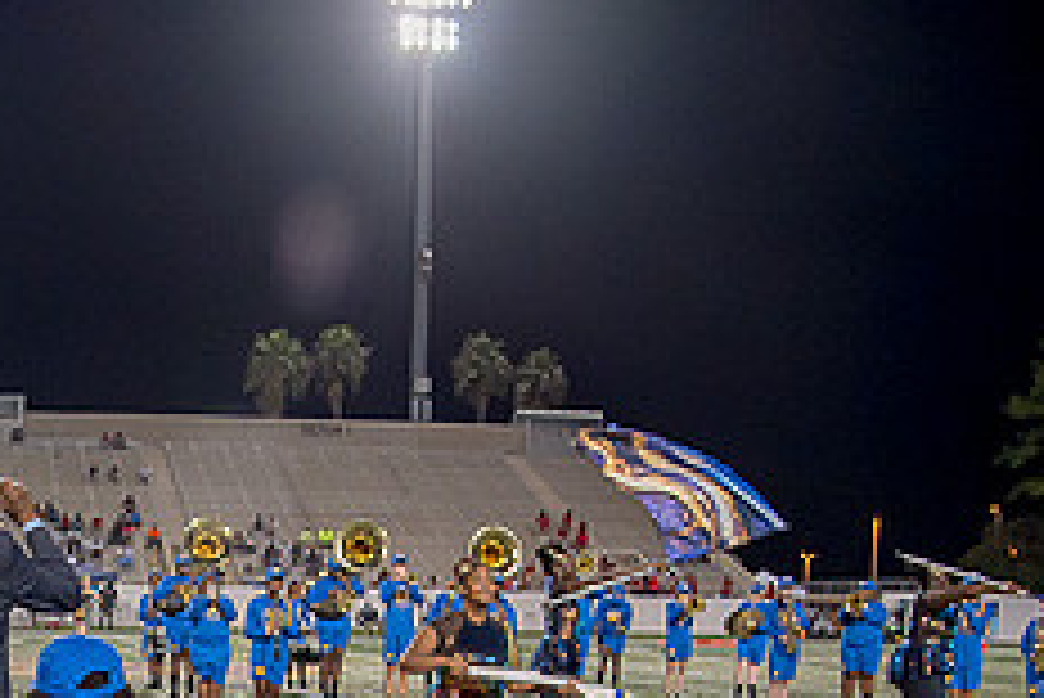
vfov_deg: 21.1
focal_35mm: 60
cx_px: 104
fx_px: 1741
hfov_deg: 31.8
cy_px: 833
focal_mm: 24
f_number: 4
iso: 2000
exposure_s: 1/200
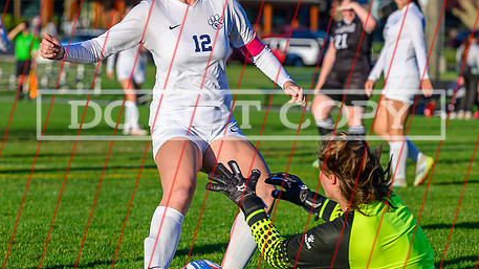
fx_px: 3150
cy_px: 193
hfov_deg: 8.7
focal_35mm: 248
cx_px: 120
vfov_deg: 4.9
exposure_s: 1/1600
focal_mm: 95
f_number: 2.8
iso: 90
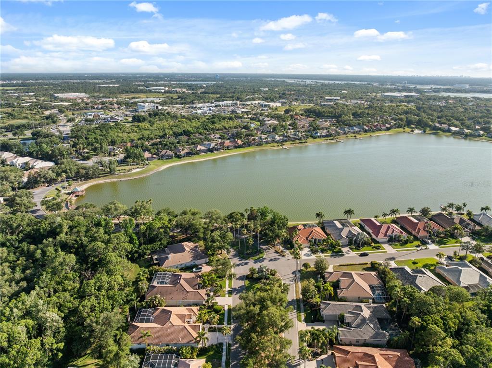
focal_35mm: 24
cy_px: 184
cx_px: 246
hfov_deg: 71.6
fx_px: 341
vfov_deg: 56.8
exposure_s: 1/3200
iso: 210
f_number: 2.8
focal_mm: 12.29
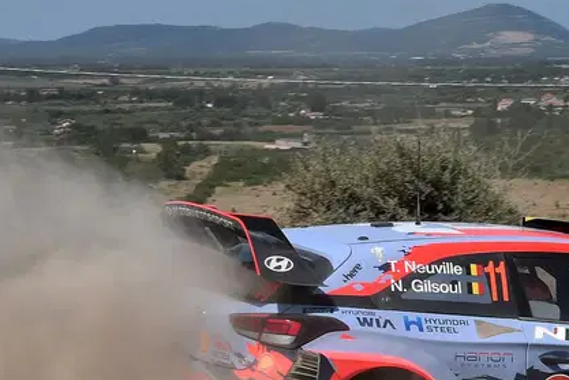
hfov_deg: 21.3
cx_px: 403
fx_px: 1501
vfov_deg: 14.4
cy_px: 101
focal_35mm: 95
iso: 100
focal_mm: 22
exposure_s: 1/500
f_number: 10
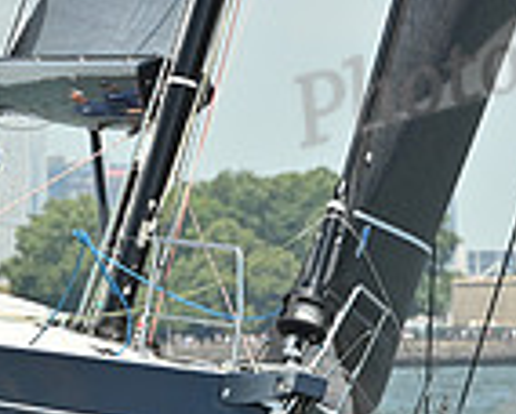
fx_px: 11699
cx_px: 109
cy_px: 292
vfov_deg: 2.0
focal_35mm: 765
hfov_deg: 2.5
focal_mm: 200
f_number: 7.1
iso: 320
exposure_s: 1/1250
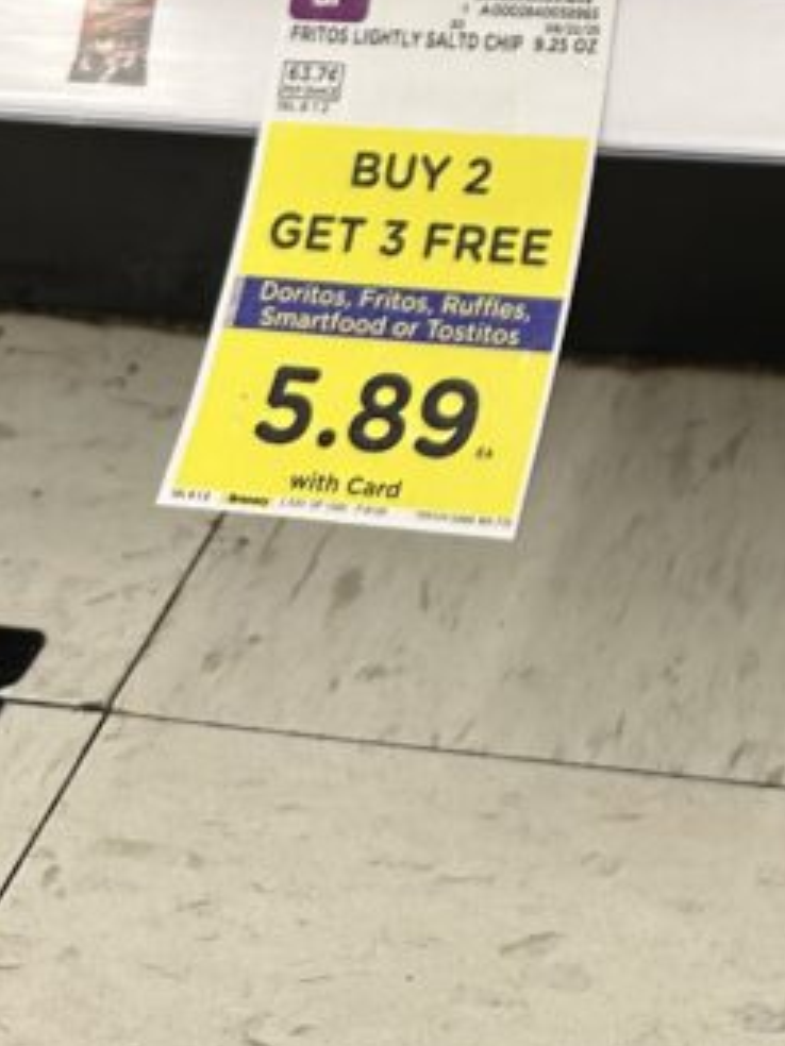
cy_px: -440
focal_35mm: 75
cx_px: 1117
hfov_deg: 17.9
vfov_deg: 22.3
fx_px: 2268
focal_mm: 6.86
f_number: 1.78
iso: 125
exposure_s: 1/64
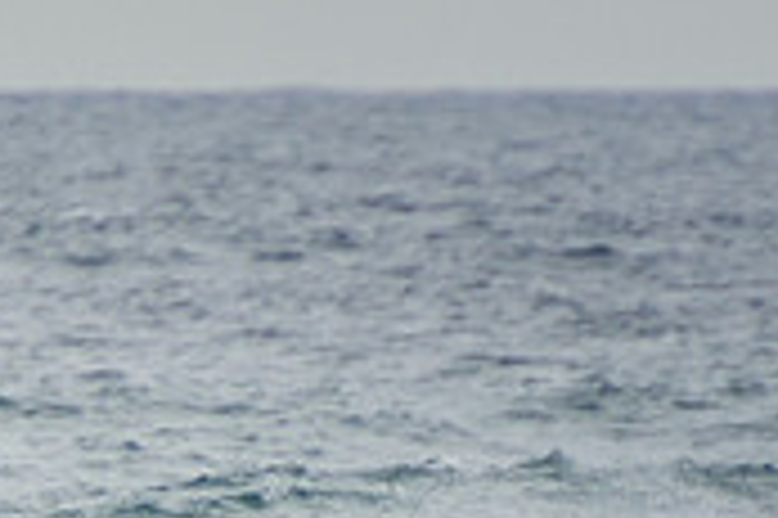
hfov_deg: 1.0
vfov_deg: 0.7
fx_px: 43483
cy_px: 858
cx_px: -270
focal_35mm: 2014
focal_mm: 390
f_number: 5.6
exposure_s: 1/1600
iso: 320
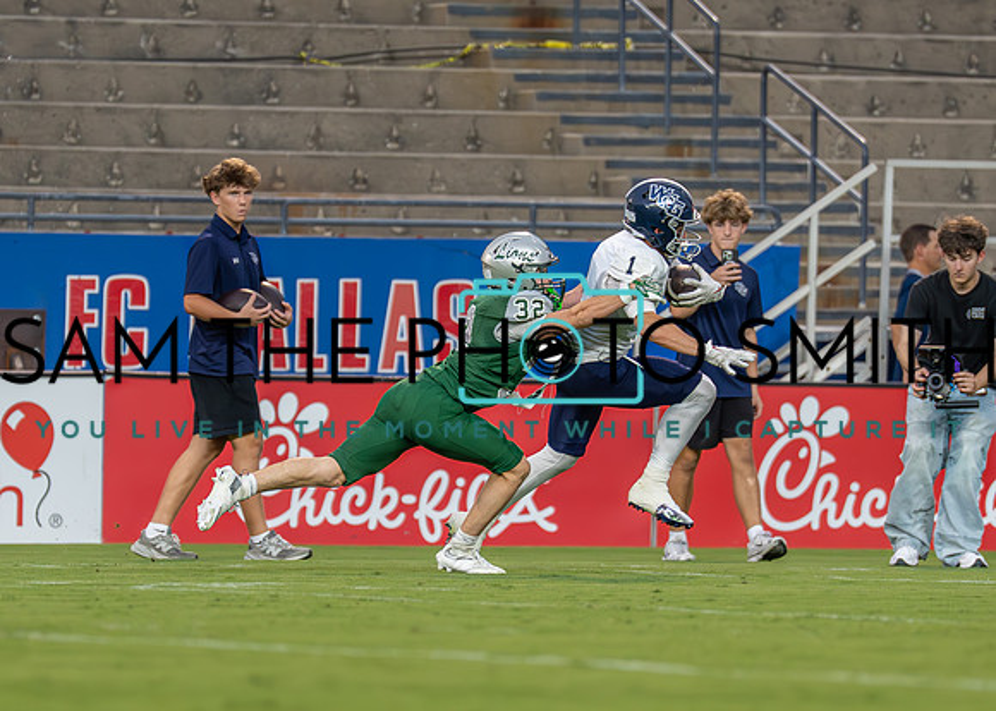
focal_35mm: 474
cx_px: 419
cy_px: 369
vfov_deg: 3.0
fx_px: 13406
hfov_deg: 4.3
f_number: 2.8
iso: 1600
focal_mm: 200
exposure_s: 1/1250
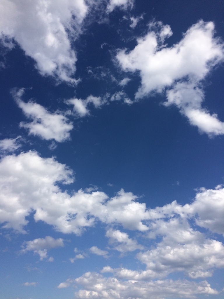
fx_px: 250
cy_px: 150
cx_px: 112
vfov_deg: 61.7
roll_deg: -0.9
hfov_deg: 48.2
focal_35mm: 29
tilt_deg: +35.8
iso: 32
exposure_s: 1/4566
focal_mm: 4.15
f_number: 2.2
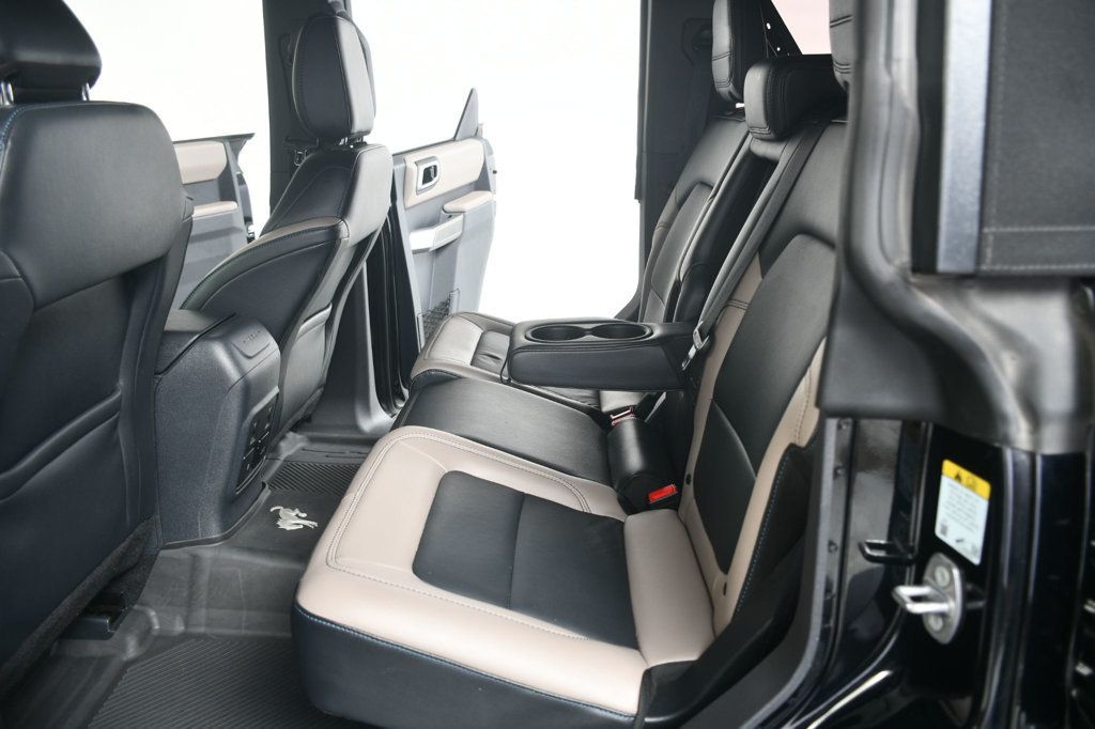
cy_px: 364
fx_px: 821
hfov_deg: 67.4
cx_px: 548
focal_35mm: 27
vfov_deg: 47.9
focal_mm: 18
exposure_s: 1/160
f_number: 3.5
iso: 100
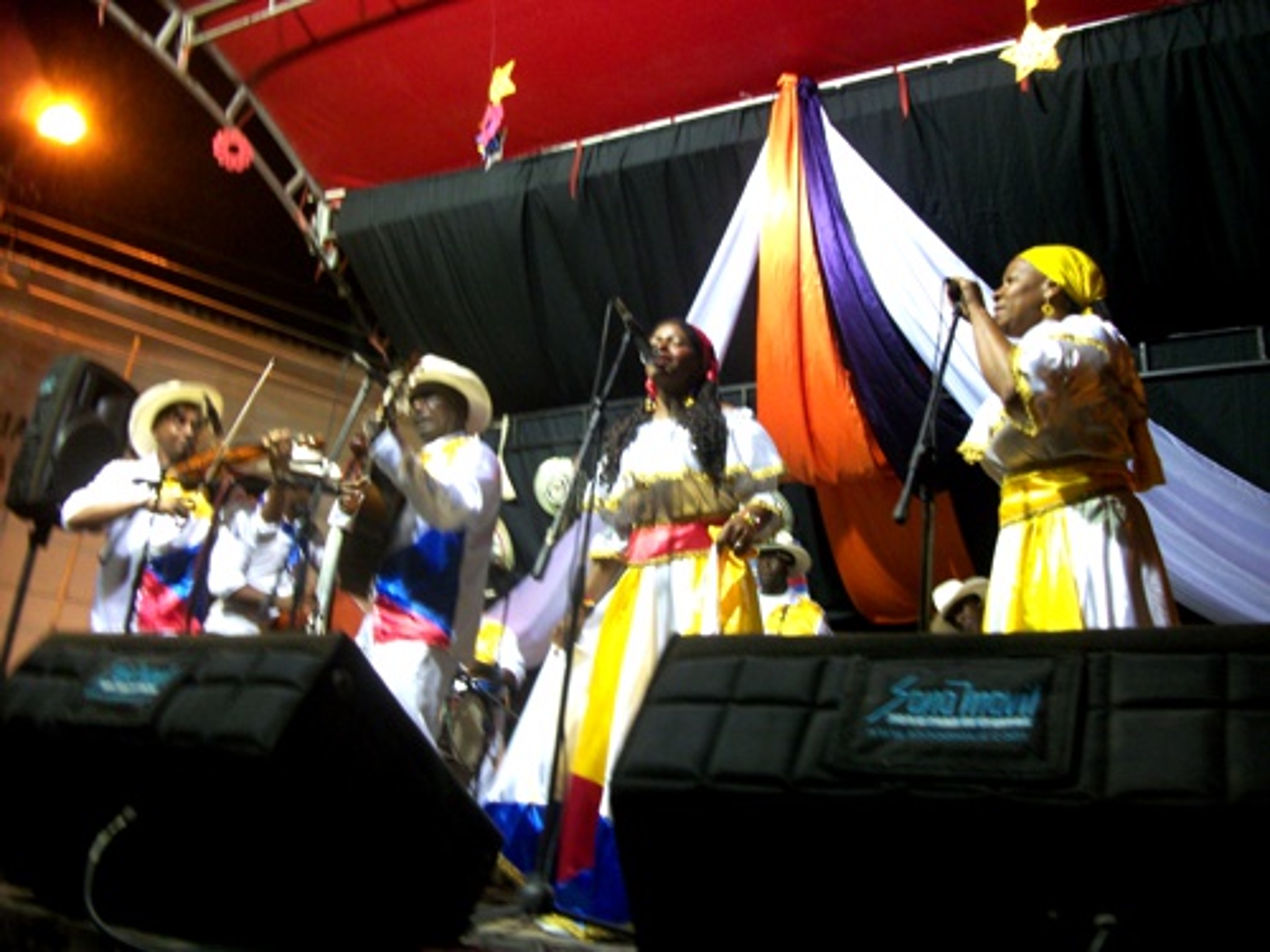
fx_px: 1174
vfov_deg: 44.2
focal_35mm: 32
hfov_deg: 56.8
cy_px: 476
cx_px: 635
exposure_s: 1/15
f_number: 2.9
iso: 160
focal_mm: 5.7
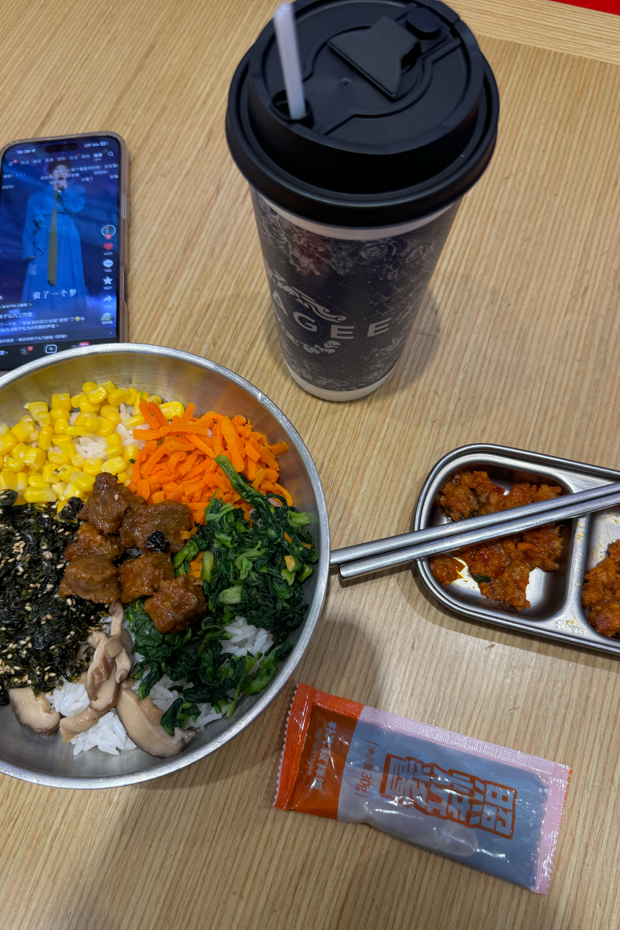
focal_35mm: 26
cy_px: 448
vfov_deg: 69.4
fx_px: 672
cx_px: 283
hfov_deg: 49.5
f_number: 1.78
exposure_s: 1/178
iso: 64
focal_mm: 6.76
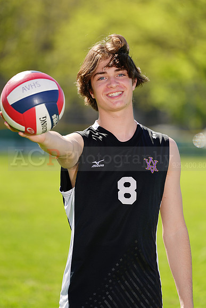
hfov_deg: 4.1
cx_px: 103
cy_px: 154
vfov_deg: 6.1
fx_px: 2882
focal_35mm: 336
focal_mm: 336
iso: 64
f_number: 6.3
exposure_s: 1/200
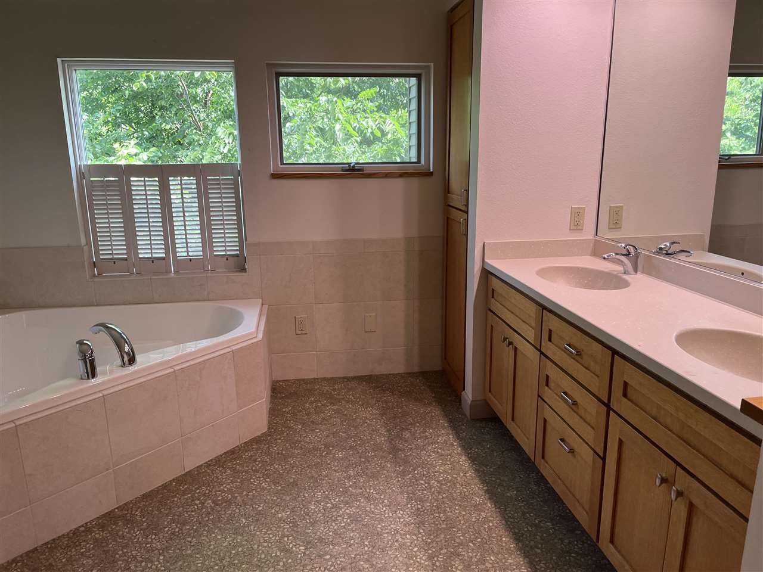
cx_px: 382
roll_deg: +0.3
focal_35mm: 26
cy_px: 286
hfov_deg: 67.3
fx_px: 573
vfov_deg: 53.1
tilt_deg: -13.2
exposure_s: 1/120
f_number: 1.6
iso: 100
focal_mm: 5.1
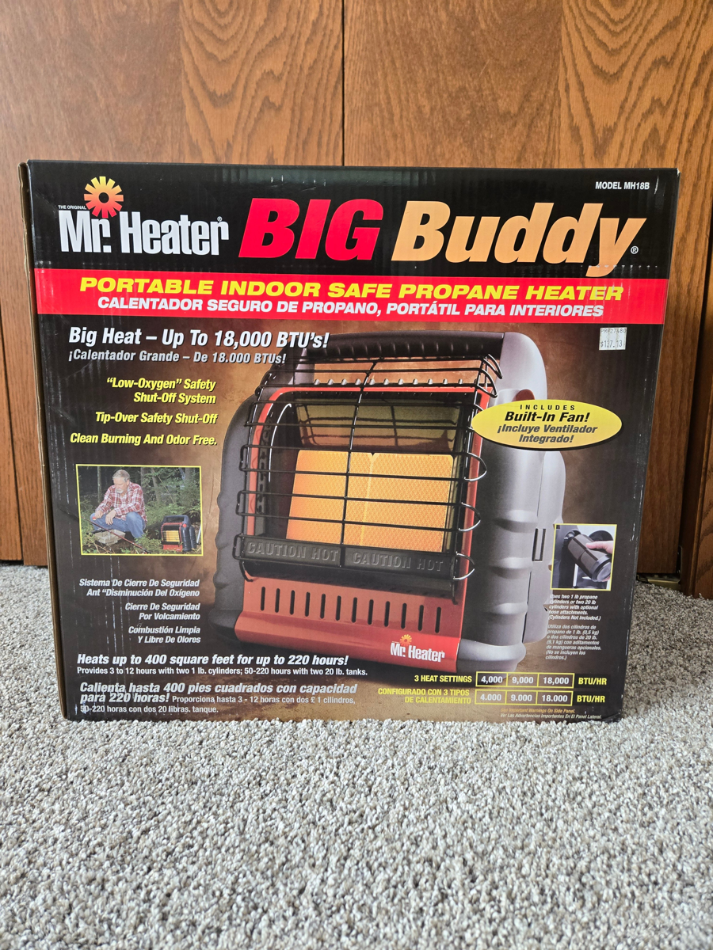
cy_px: 475
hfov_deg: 58.9
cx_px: 356
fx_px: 632
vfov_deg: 73.9
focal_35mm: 23
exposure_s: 1/120
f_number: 1.8
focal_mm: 5.4
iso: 400
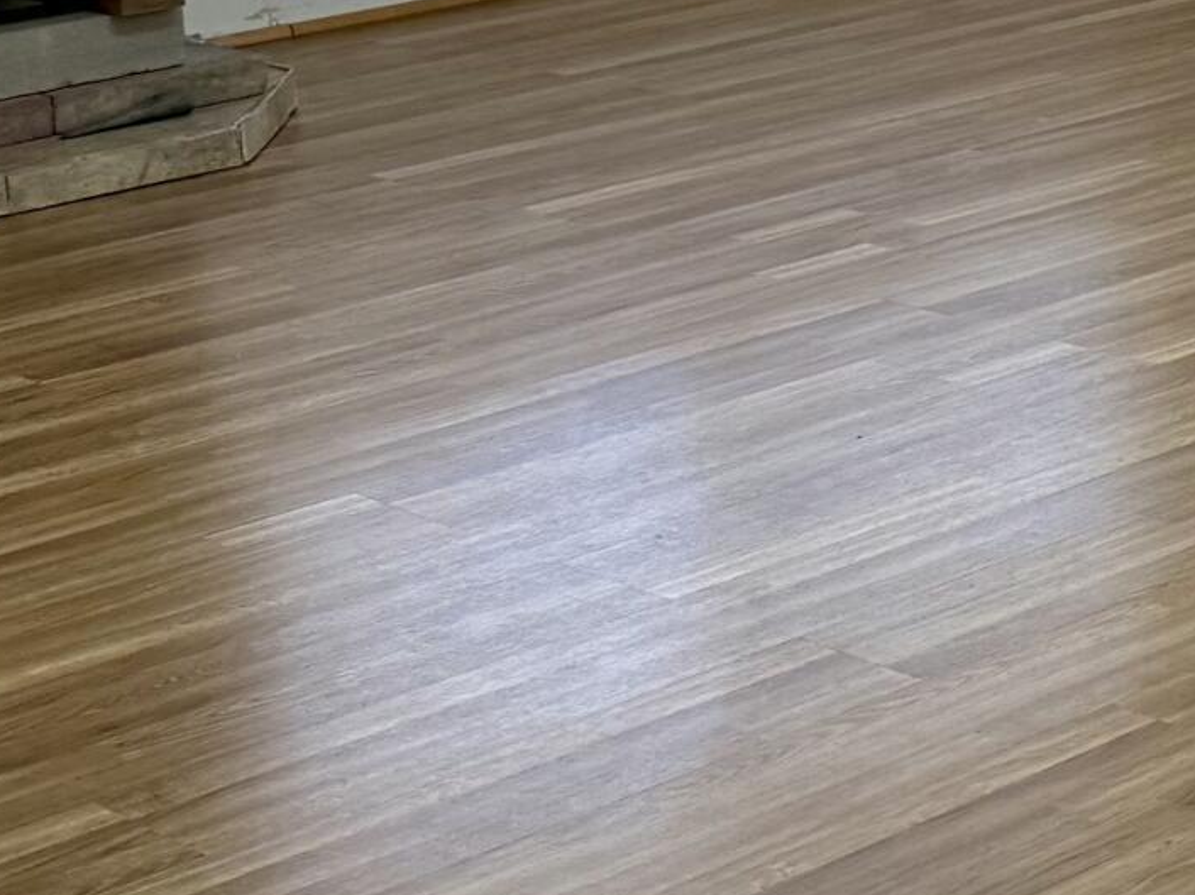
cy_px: -506
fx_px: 3520
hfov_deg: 15.4
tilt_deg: -3.8
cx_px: 2409
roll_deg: +0.6
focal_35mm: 102
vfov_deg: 13.5
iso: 100
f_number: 1.78
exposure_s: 1/261
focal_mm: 6.76
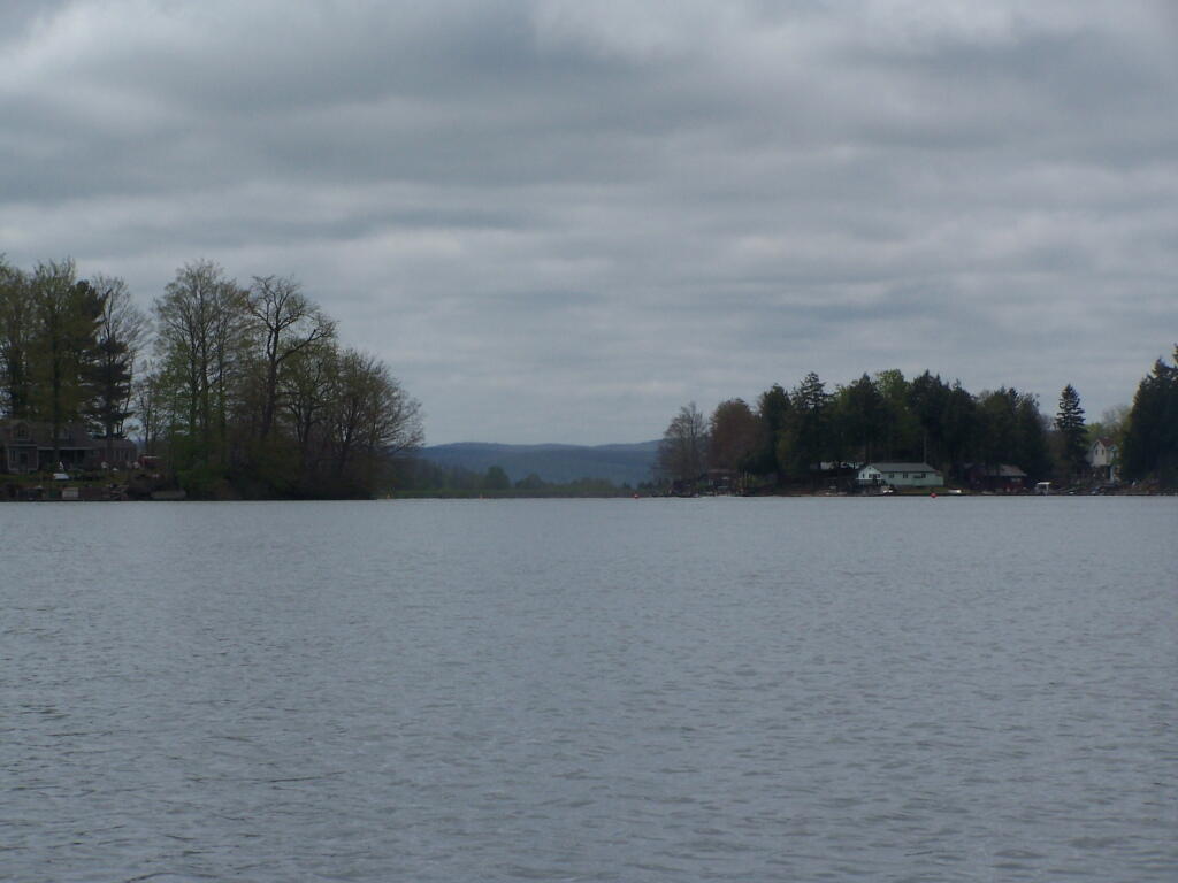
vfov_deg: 10.7
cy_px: 442
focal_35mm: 139
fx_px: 4730
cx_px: 589
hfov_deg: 14.2
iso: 80
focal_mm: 23.1
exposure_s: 1/800
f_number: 6.3
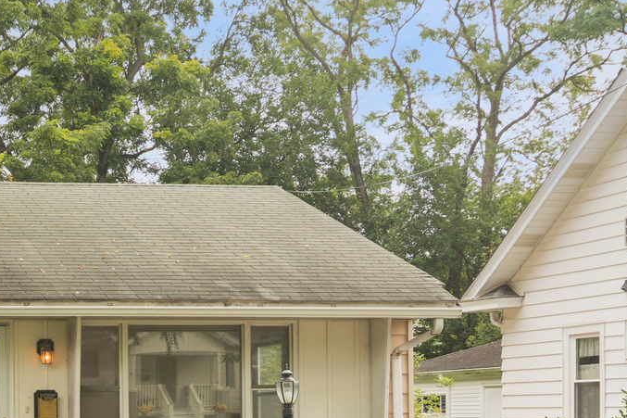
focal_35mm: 79
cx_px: -106
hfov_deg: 23.7
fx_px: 1375
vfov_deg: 16.9
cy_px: 417
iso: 200
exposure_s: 1/60
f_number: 8
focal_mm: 22
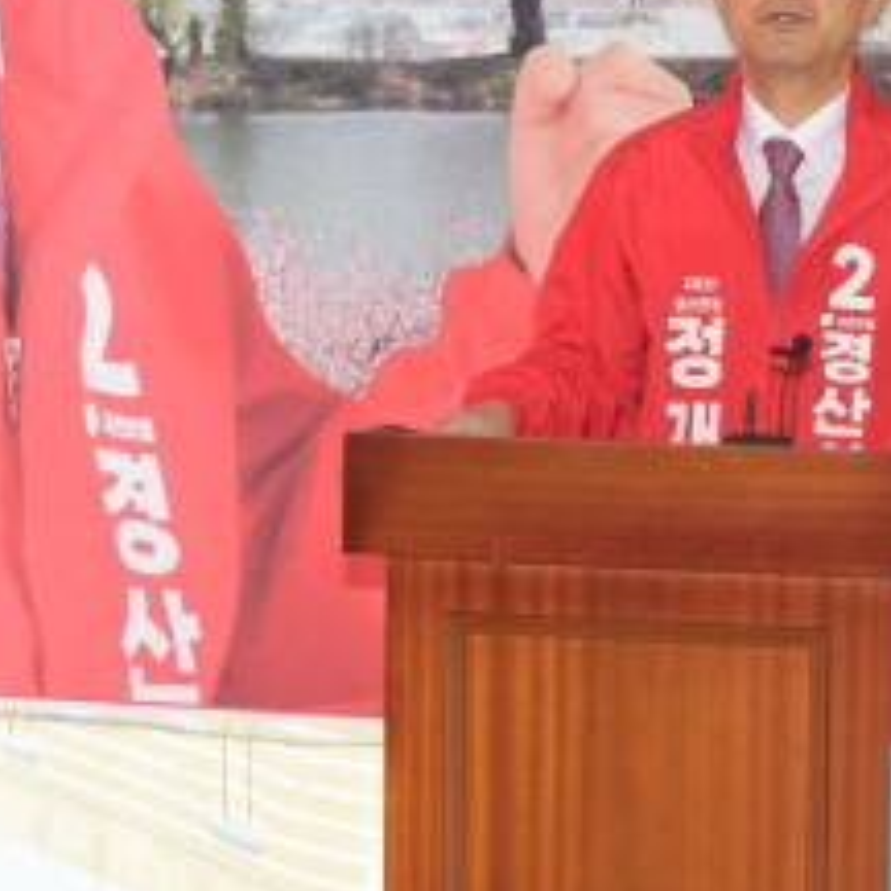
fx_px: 3611
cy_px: 177
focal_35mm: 124
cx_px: 738
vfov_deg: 14.0
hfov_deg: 14.0
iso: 640
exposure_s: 1/125
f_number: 5.6
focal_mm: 30
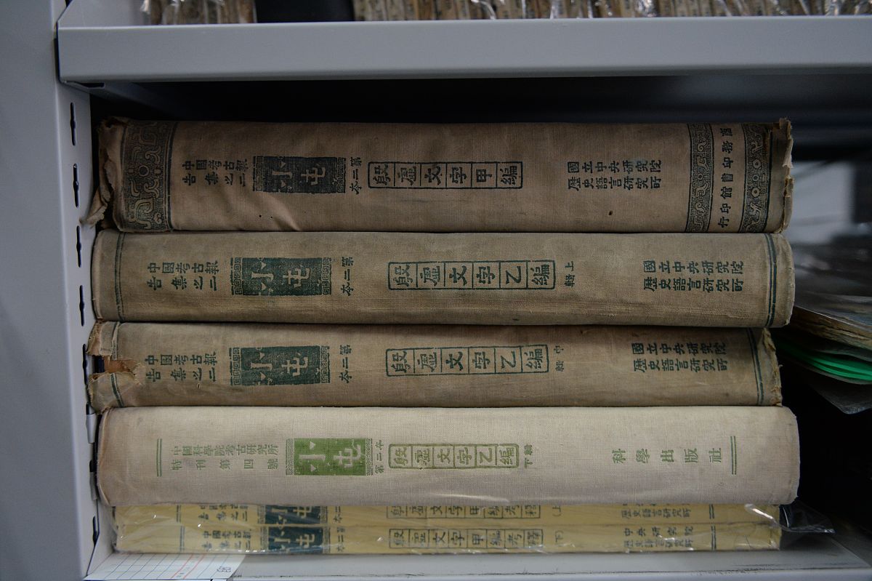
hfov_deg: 58.7
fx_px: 775
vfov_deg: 41.1
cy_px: 290
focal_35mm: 32
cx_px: 436
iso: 2000
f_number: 2.8
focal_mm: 32
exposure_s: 1/160
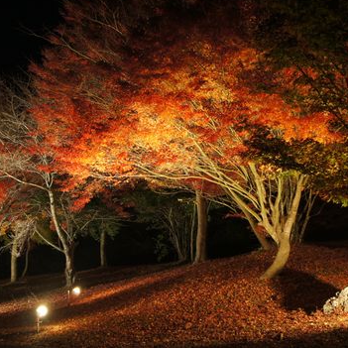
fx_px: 842
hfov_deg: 23.3
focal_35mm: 74
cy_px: 143
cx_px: 114
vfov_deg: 23.3
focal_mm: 25
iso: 200
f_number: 4
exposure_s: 3.2
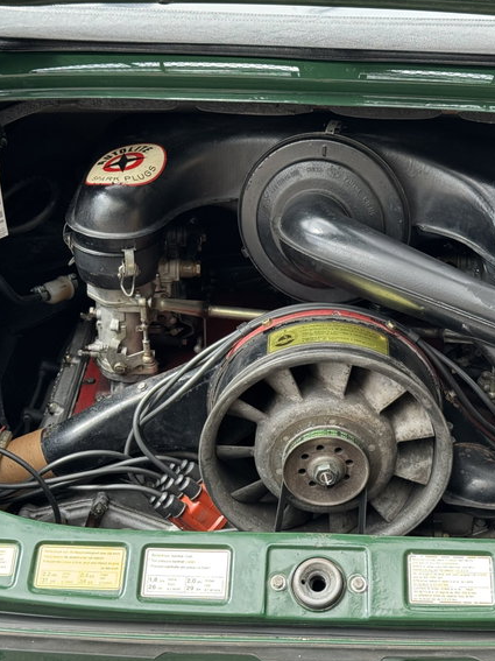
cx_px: 332
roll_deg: -4.0
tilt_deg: -34.3
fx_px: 1240
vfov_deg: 29.8
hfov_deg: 22.5
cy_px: 329
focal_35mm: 65
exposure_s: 1/121
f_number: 1.78
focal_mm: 6.76
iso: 64
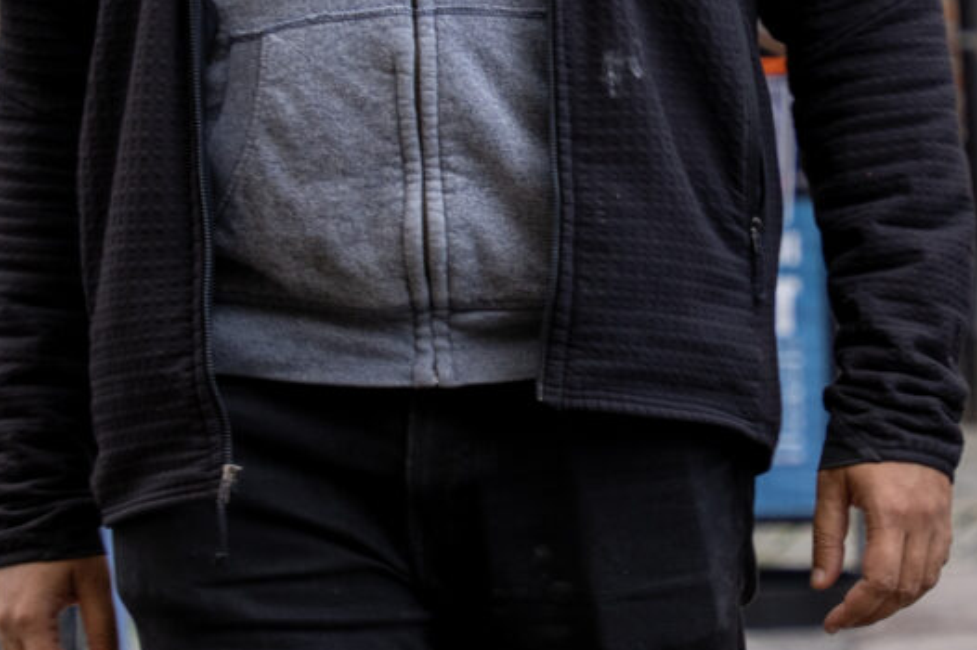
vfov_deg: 4.0
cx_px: 810
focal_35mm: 341
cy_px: 391
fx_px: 9248
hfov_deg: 6.0
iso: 160
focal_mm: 70
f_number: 4
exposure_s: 1/160
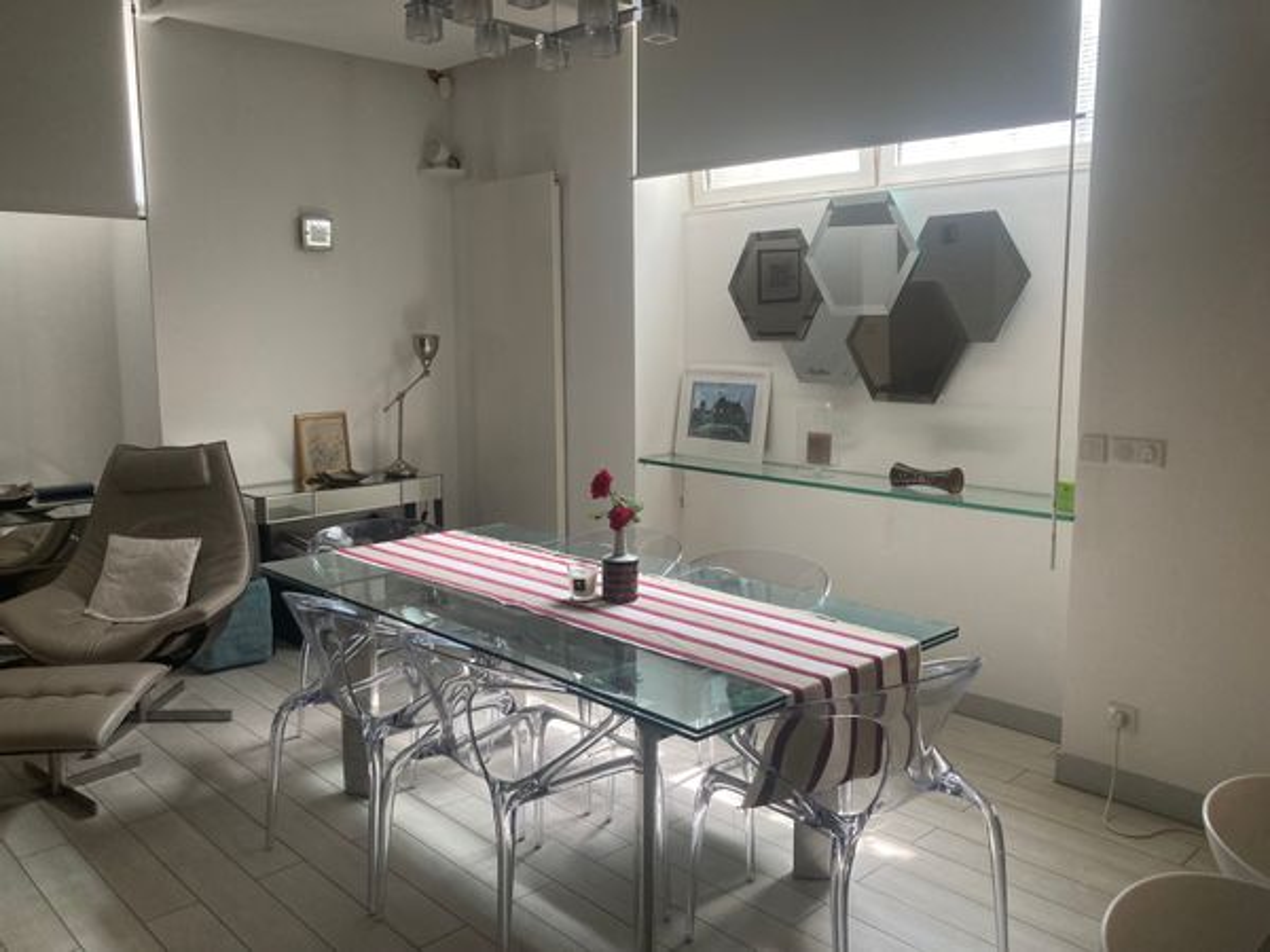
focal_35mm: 28
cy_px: 476
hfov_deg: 63.4
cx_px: 635
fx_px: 1027
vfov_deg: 49.7
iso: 100
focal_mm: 3.99
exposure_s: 1/60
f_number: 1.8
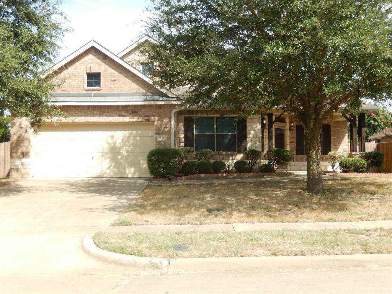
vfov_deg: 35.1
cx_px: 196
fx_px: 464
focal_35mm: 41
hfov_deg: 45.8
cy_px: 147
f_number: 4.2
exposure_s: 1/400
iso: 125
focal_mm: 7.3
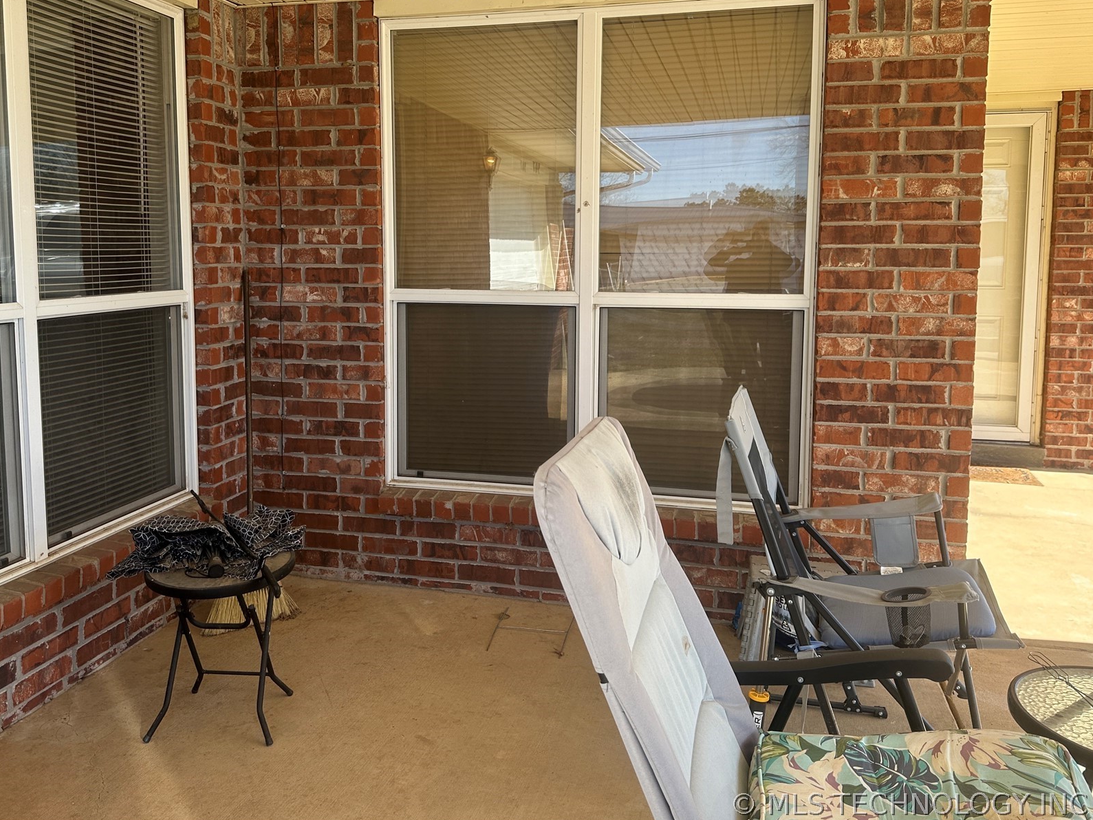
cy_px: 332
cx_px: 515
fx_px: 916
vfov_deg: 48.0
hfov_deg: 61.6
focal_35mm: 29
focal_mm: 6.86
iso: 80
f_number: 1.78
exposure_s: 1/680
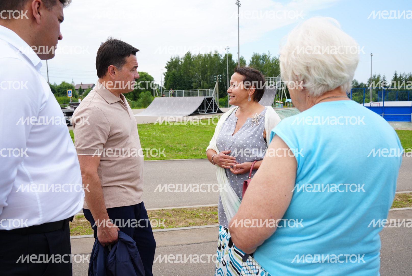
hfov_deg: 63.6
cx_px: 206
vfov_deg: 45.0
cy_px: 138
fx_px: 332
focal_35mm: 29
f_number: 6.3
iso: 500
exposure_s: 1/1000
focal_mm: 29
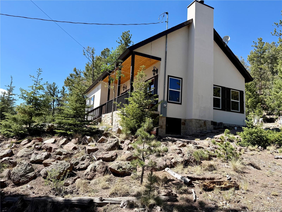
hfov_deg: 71.6
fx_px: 196
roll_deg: -2.8
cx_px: 141
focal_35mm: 24
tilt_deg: +9.0
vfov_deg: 56.8
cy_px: 106
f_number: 1.78
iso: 80
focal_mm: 6.76
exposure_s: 1/2370
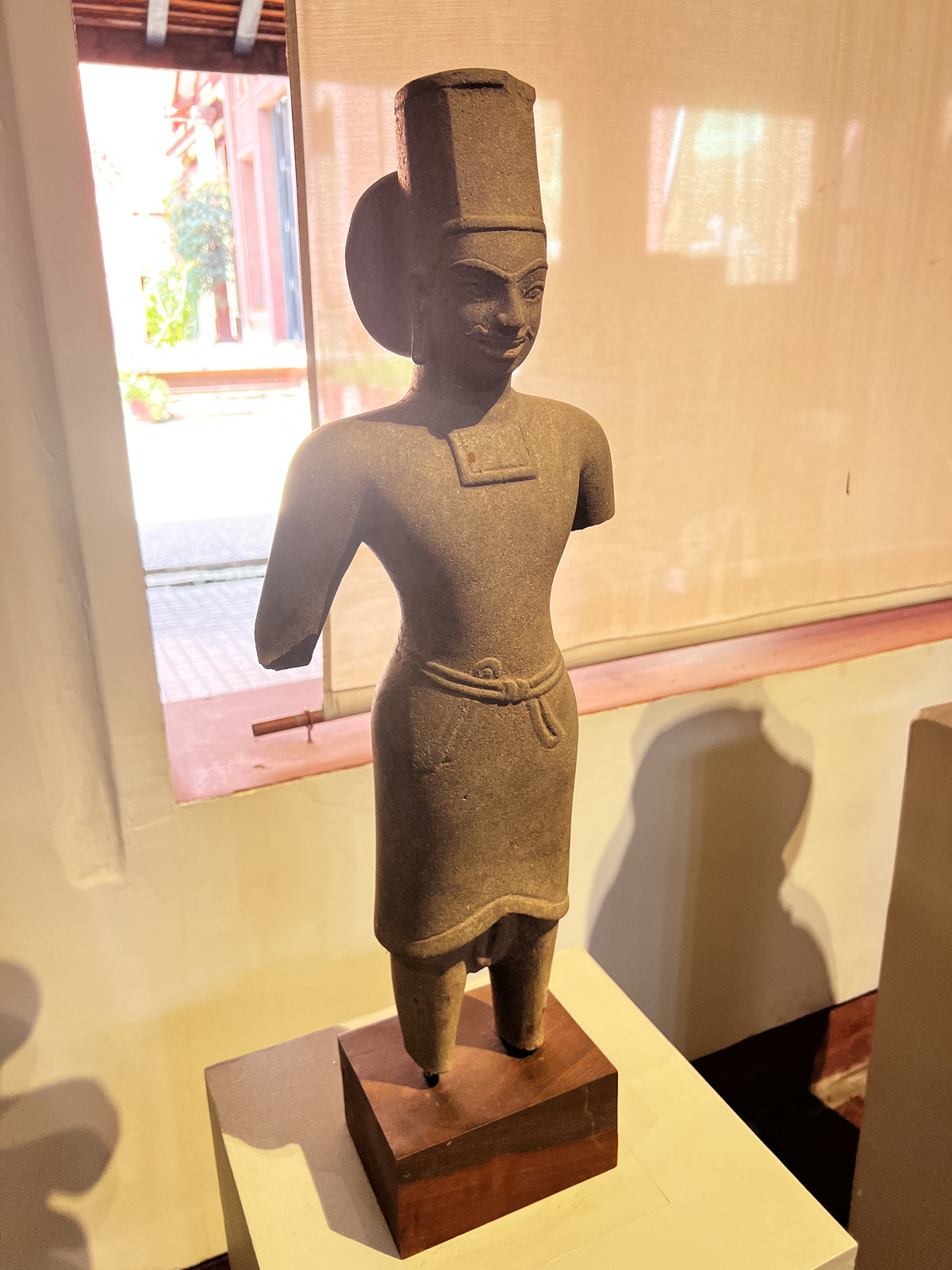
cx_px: 476
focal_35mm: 26
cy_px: 635
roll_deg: +0.5
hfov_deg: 53.1
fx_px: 953
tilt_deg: -17.2
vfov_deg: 67.3
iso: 100
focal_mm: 5.7
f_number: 1.5
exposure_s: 1/121
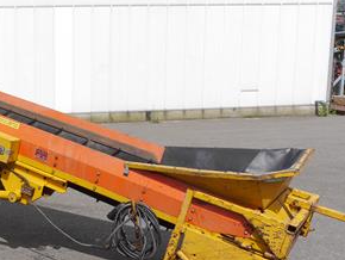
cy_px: 148
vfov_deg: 22.3
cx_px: -24
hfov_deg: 27.2
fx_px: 658
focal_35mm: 66
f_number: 8
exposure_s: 1/640
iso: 160
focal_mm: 15
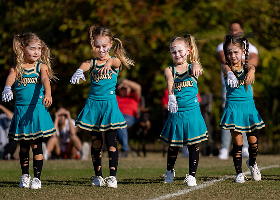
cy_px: 114
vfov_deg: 5.4
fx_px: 2121
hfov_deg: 7.6
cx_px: 167
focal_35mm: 267
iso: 100
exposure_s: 1/5000
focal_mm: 200
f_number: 2.8
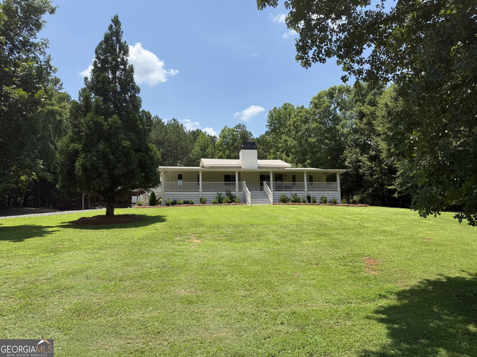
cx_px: 238
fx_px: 331
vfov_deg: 56.8
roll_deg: +0.9
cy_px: 178
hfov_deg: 71.6
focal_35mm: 24
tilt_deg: +6.9
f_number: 1.78
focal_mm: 6.76
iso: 80
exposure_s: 1/3759
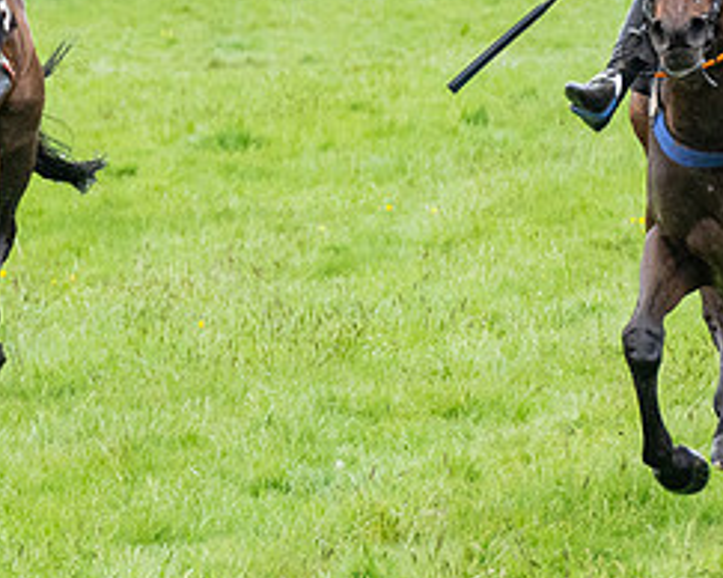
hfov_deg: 4.1
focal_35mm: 477
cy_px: 24
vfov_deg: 3.2
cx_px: 560
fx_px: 10199
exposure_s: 1/1000
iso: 1000
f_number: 4
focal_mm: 98
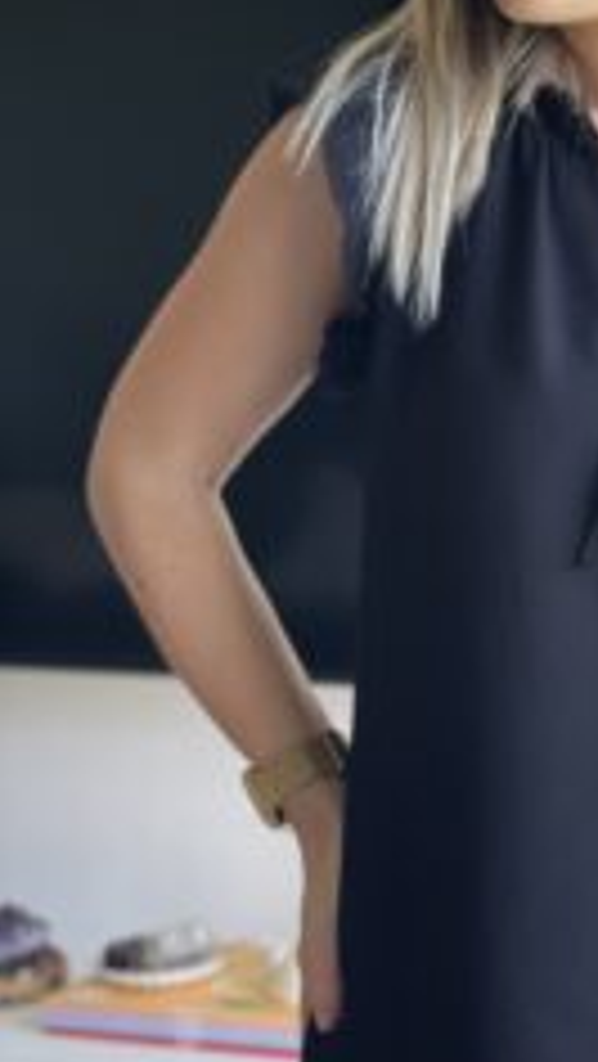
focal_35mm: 96
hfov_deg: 12.4
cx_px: 670
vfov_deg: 22.1
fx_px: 2702
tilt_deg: -2.2
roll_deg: +1.1
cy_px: 356
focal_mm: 6
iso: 50
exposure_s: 1/122
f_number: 2
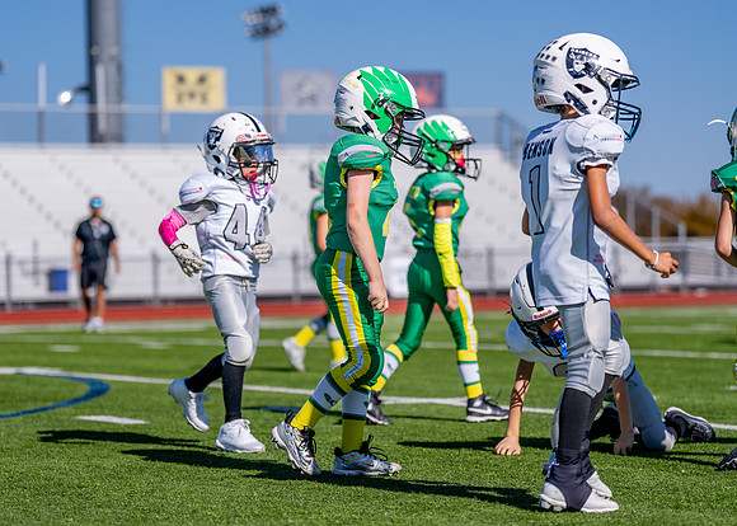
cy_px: 264
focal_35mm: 129
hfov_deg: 15.5
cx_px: 345
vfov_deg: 11.1
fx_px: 2703
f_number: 2.8
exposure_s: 1/4000
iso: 160
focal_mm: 110
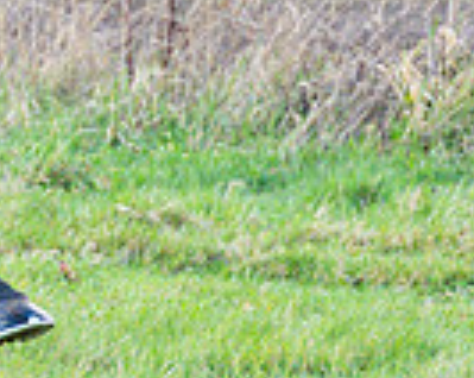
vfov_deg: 1.1
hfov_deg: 1.4
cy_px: -158
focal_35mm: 1399
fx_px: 19597
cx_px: -33
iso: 800
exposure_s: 1/1000
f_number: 4
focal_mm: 160
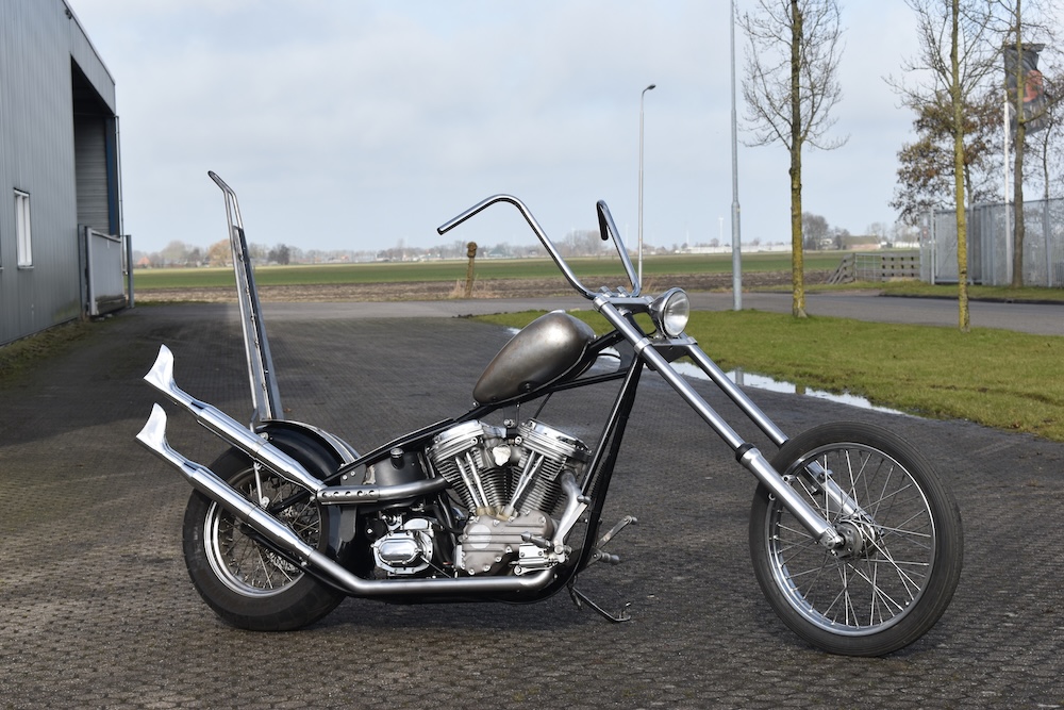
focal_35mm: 82
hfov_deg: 24.6
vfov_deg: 16.6
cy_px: 355
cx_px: 532
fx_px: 2439
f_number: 9
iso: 200
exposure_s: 1/320
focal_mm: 55
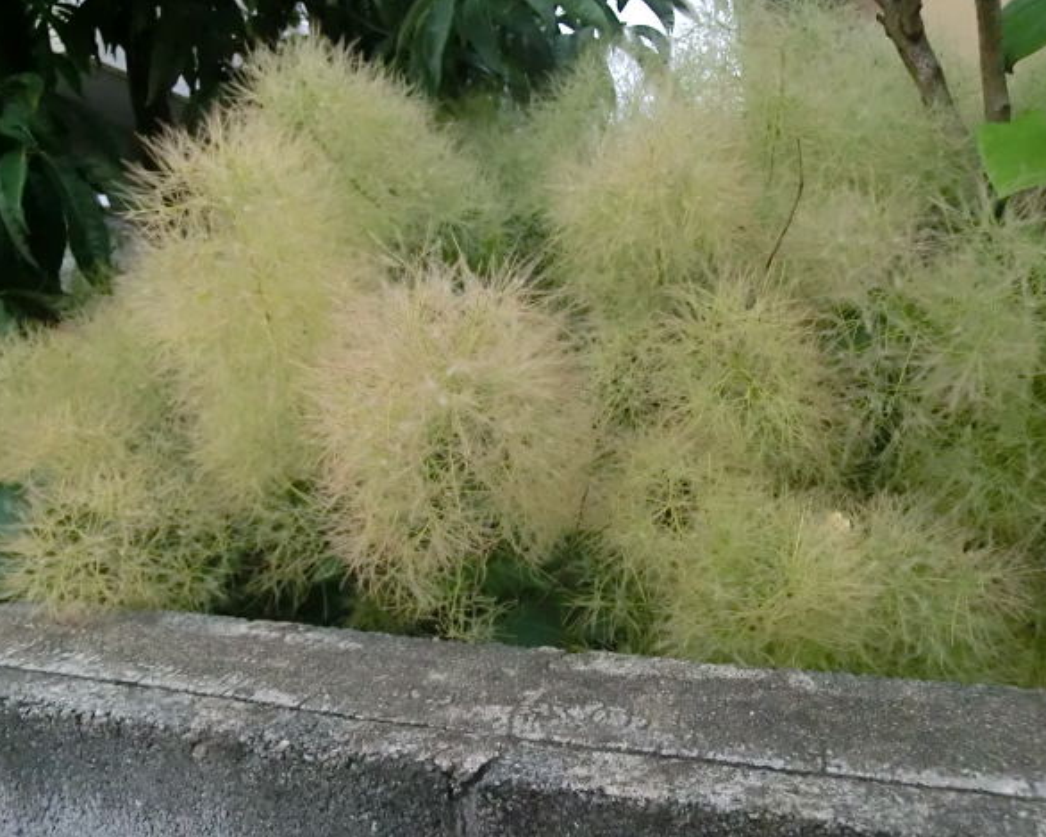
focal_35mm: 32
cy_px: 410
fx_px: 991
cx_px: 560
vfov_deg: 45.8
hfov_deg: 55.6
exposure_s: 1/60
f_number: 3.5
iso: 800
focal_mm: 5.25
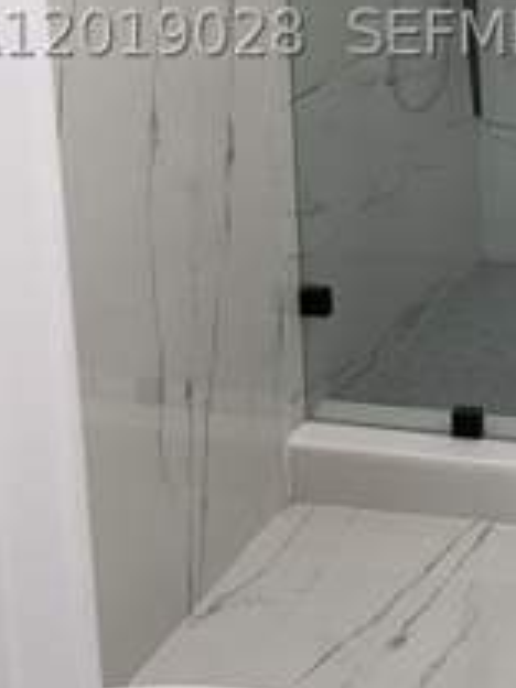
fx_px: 1590
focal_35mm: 80
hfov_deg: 17.0
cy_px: 33
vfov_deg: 23.6
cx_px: 738
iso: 50
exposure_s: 1/120
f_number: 1.6
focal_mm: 5.96
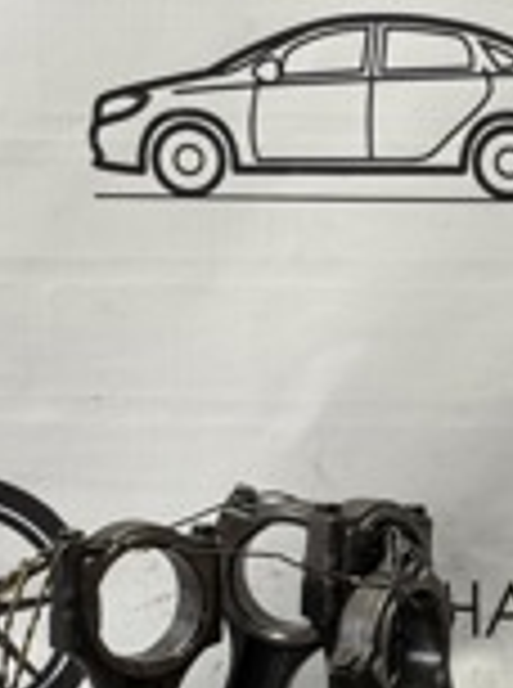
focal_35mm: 151
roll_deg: -0.8
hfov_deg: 9.6
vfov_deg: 13.0
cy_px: 571
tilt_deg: -12.1
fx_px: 2996
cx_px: 682
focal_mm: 6.76
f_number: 1.78
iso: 125
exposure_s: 1/50
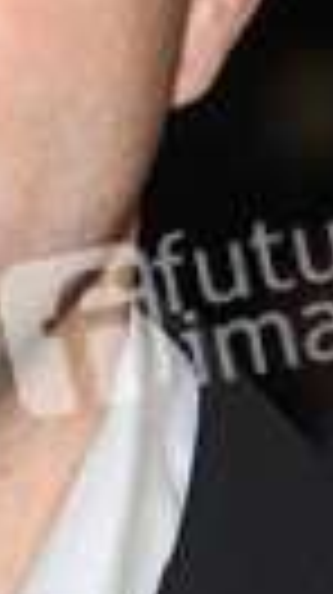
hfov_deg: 2.9
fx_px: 6452
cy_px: 86
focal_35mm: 410
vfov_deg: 5.3
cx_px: -178
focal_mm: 86
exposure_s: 1/160
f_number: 5
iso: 400
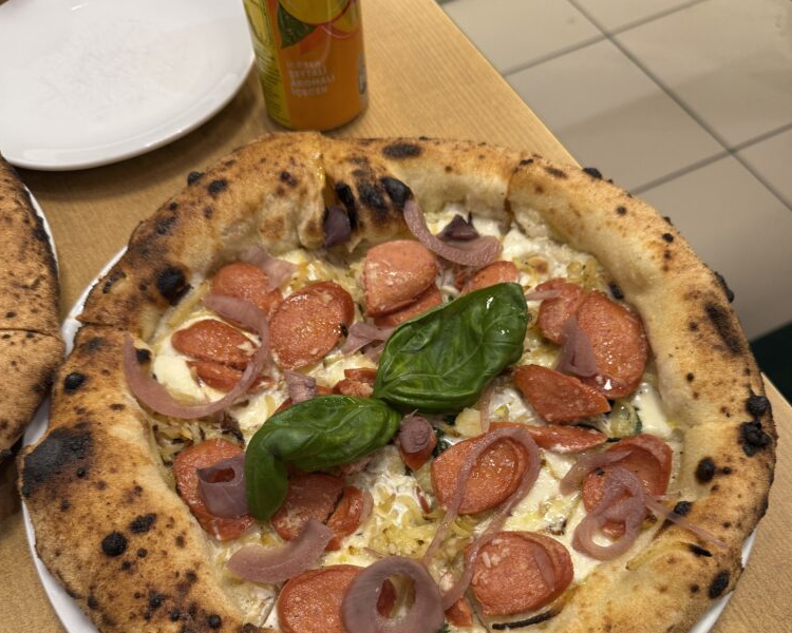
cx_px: 393
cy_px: 446
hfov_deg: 55.7
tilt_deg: -61.7
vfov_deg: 44.8
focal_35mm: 32
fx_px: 750
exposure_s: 1/100
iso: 160
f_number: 1.78
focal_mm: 6.76
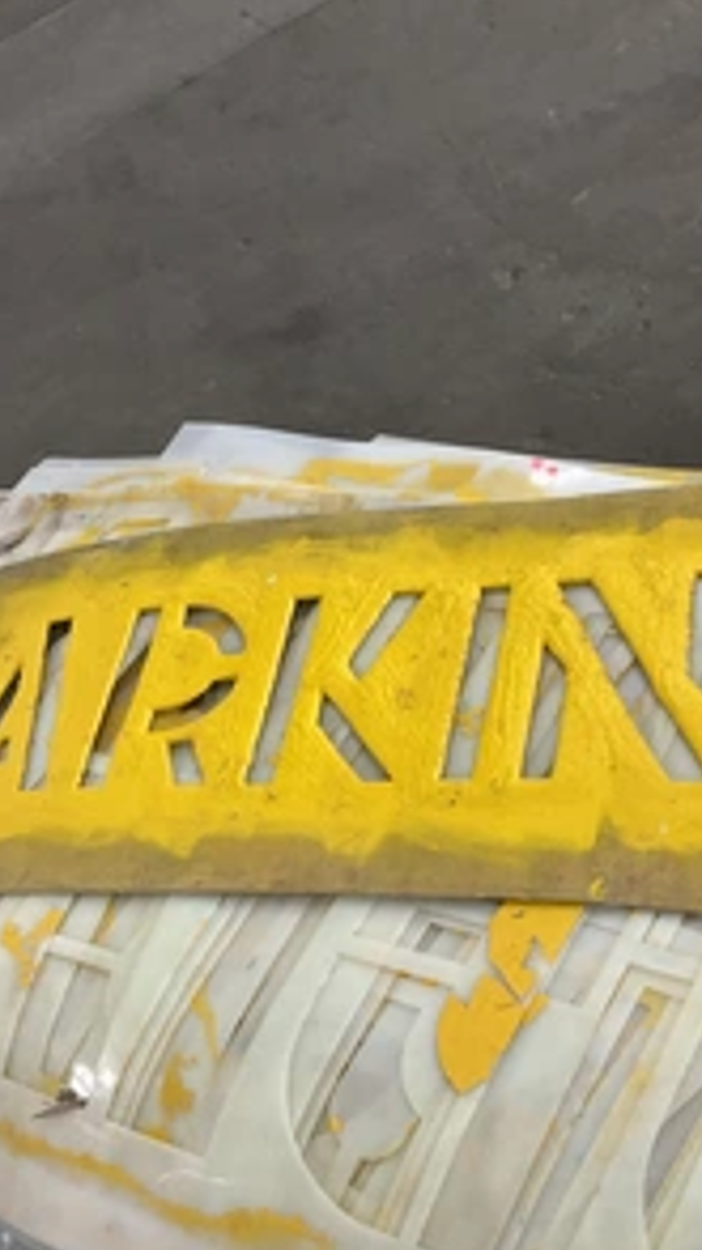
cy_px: 621
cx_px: 387
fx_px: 1425
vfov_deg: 47.4
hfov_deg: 27.7
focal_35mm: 43
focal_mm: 3
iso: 100
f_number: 1.8
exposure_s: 1/60
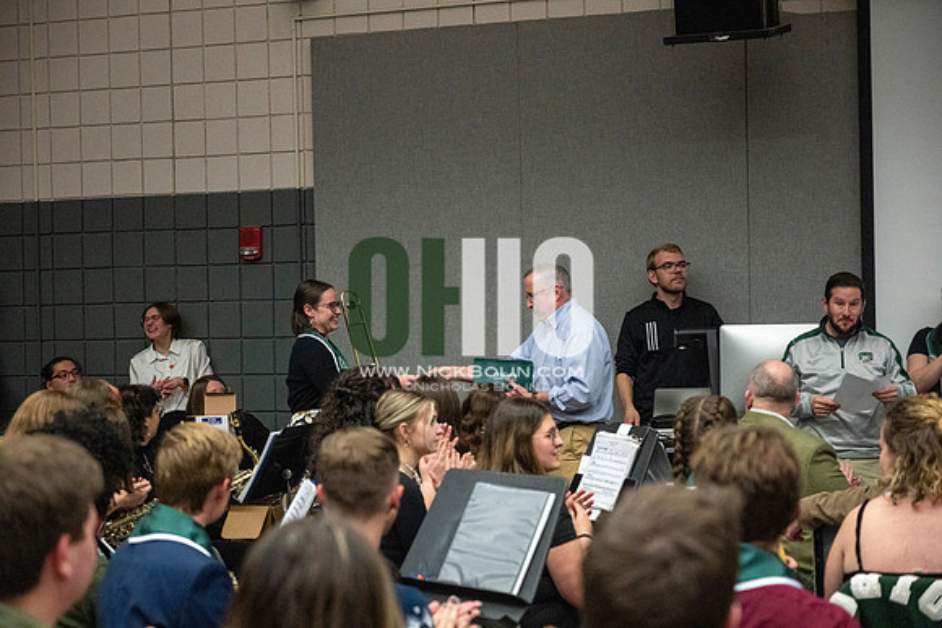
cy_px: 314
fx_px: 1832
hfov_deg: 28.8
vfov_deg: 19.5
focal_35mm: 70
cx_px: 471
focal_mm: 70
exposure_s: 1/500
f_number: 4
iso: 10000
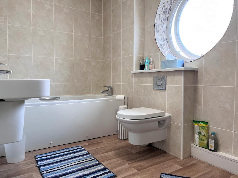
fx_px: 179
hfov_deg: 67.3
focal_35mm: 26
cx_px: 119
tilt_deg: -3.0
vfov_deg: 53.1
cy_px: 89
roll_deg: +0.4
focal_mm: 5.1
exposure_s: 1/100
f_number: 1.6
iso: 100
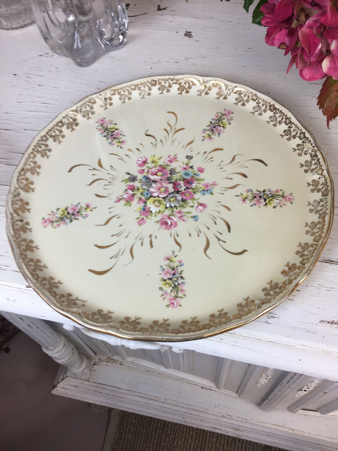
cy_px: 226
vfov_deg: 61.7
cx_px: 169
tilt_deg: -58.5
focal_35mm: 29
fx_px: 378
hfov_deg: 48.2
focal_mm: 4.15
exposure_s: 1/50
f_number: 2.2
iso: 32
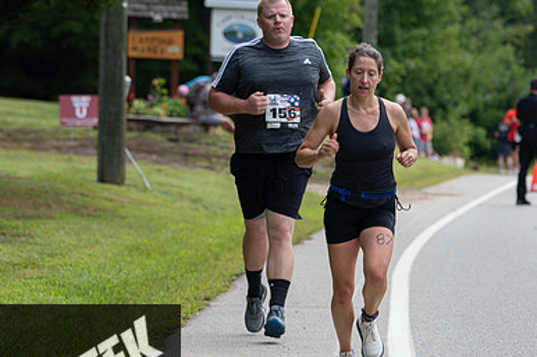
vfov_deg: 5.0
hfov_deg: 7.5
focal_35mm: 274
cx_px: 387
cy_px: 233
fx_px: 4085
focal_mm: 180
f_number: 5.6
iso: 200
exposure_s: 1/200
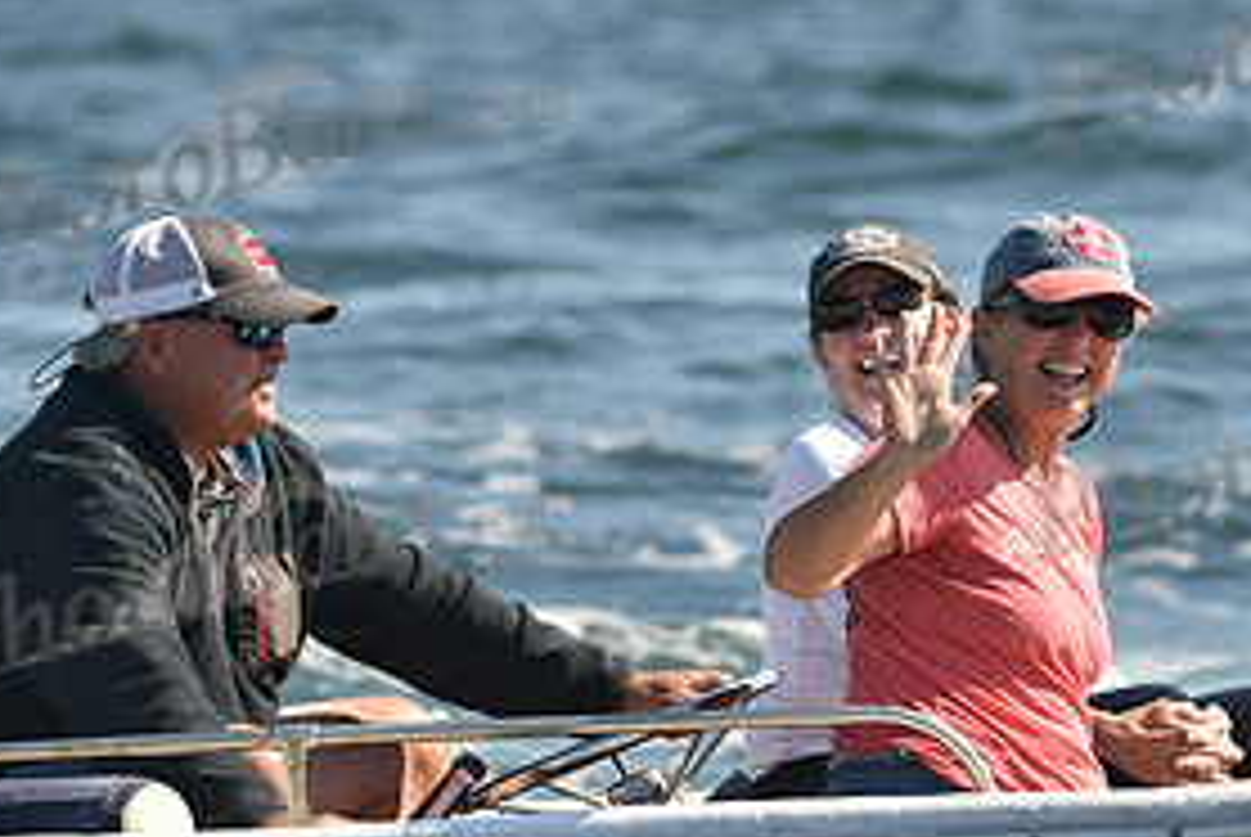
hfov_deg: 4.9
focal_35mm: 417
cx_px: 801
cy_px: 740
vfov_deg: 3.3
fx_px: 14506
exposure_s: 1/2000
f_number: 4
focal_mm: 200
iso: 250
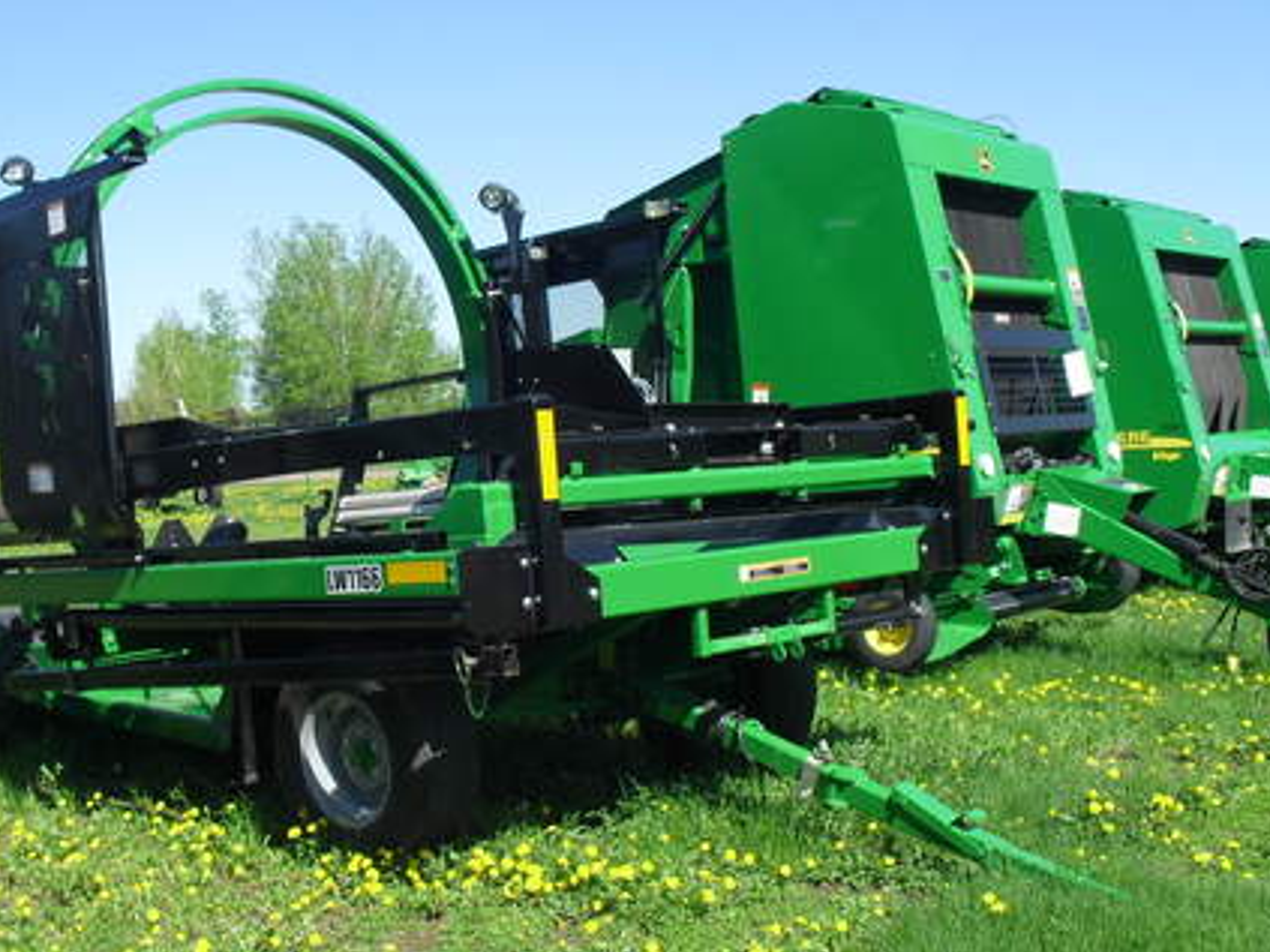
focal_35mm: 45
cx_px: 519
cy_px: 559
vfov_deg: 32.1
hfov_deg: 41.9
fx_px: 1651
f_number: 8.4
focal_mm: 6.3
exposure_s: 1/125
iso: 100
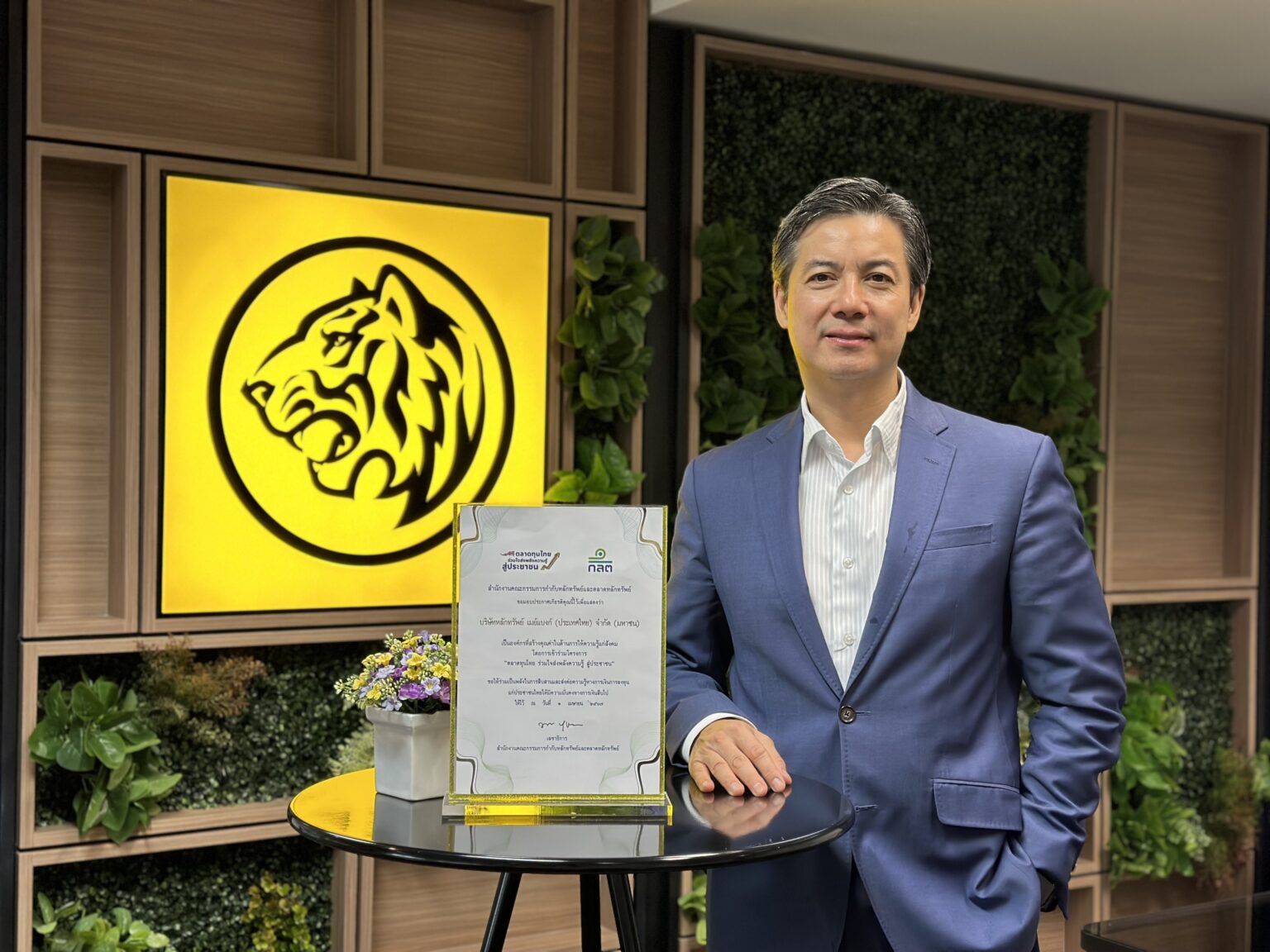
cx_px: 635
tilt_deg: -0.3
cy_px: 476
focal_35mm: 48
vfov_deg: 30.3
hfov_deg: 39.7
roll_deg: -1.1
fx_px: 1761
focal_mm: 6.86
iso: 250
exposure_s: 1/50
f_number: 1.78
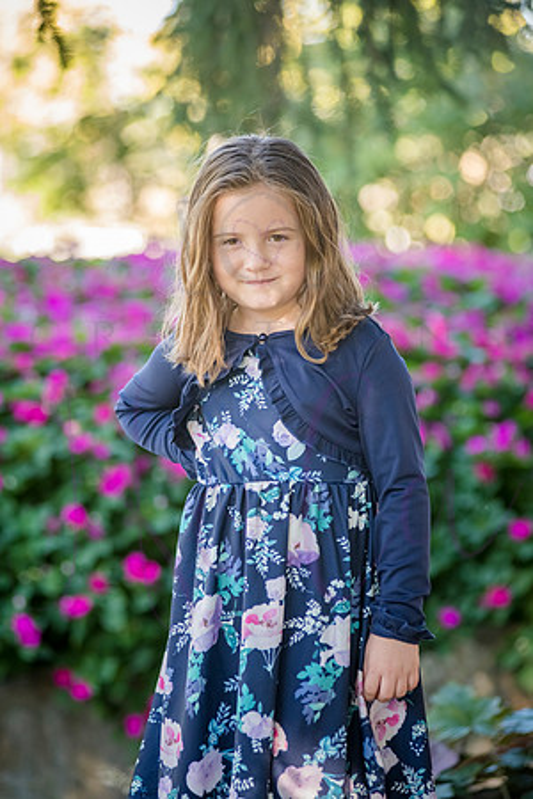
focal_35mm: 135
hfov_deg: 10.2
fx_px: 2998
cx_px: 266
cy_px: 400
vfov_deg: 15.2
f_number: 4
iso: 800
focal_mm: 135
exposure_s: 1/320
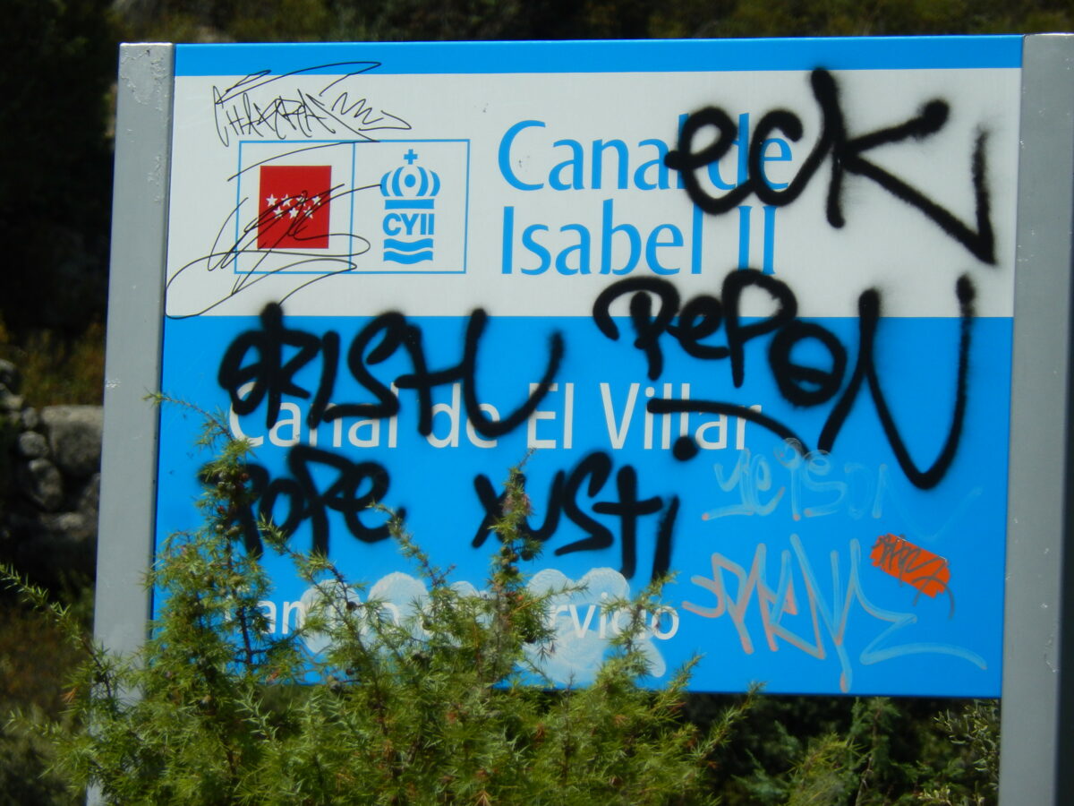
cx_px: 537
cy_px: 403
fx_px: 13962
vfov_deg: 3.3
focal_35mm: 450
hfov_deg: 4.4
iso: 125
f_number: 6.3
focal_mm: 81
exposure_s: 1/800
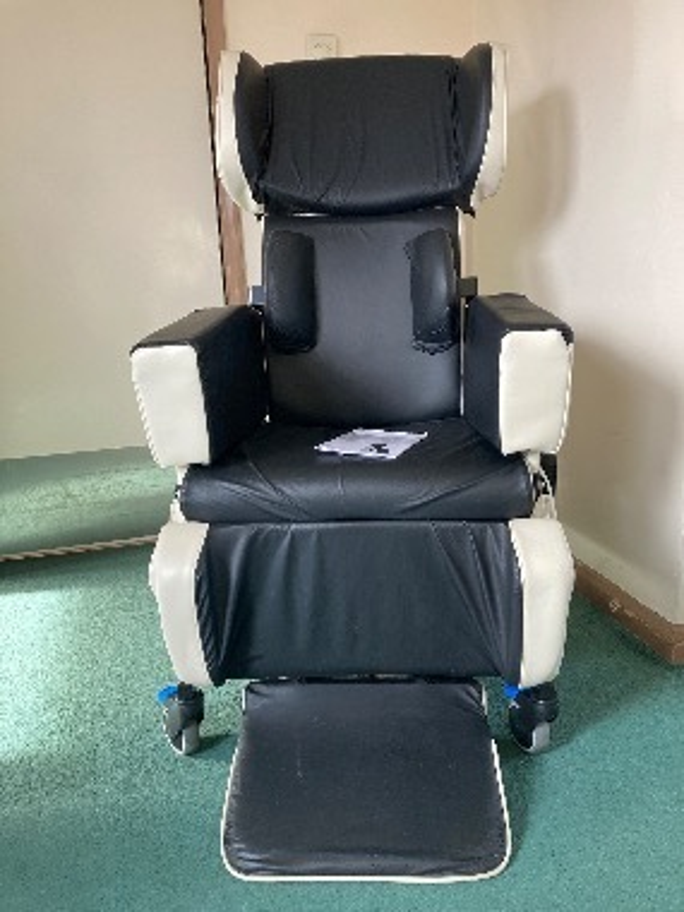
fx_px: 738
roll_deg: +2.5
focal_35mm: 28
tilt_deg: -12.9
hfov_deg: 49.7
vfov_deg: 63.4
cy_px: 456
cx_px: 342
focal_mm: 3.99
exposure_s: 1/60
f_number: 1.8
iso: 160
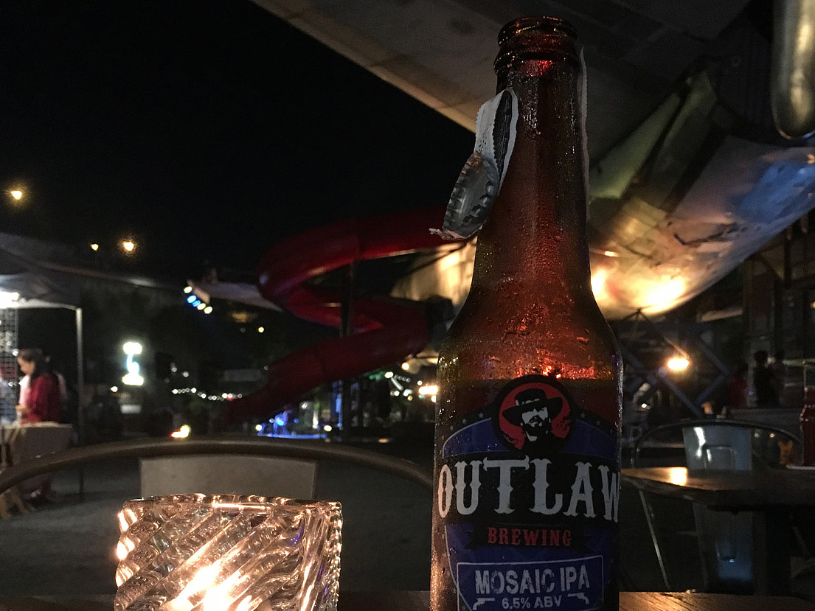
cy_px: 407
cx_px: 398
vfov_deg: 34.0
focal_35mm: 42
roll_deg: +0.3
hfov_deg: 44.8
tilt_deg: +0.6
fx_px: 989
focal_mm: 4.15
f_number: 2.2
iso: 200
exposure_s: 1/17
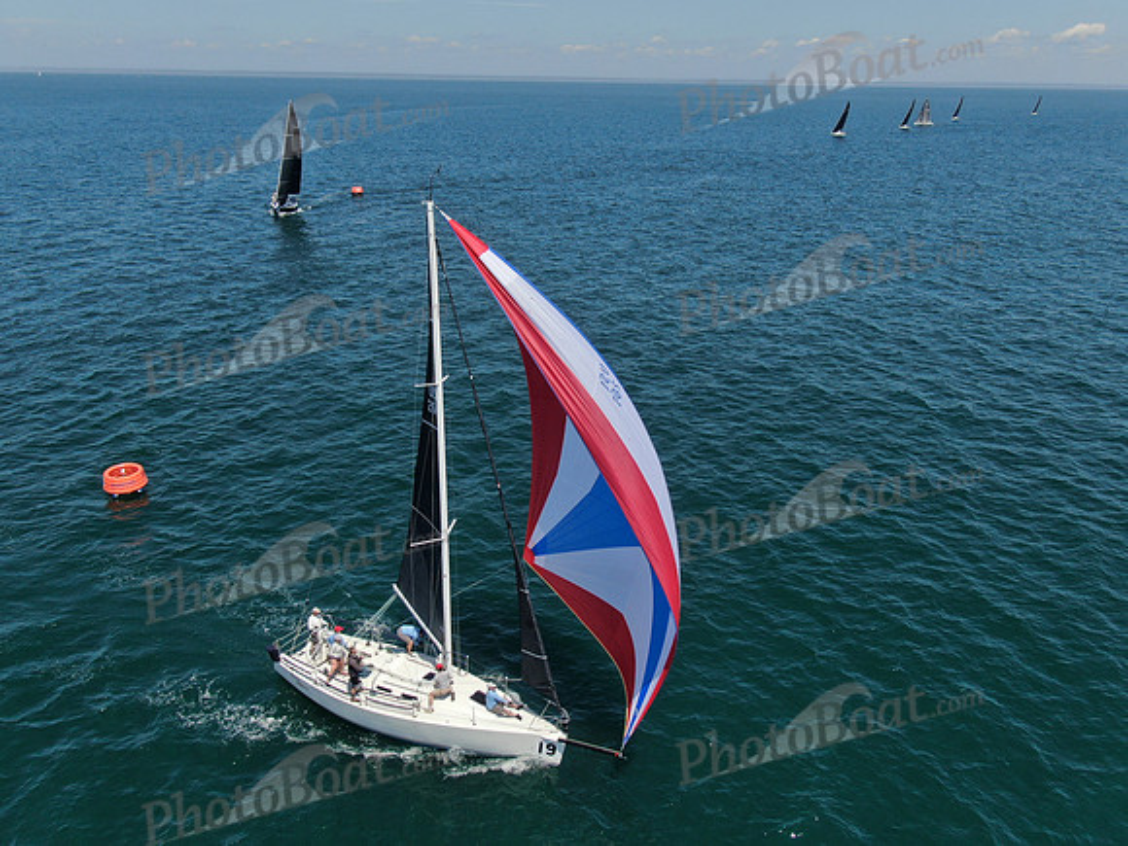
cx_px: 564
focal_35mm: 29
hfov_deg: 61.7
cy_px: 423
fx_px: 945
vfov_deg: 48.2
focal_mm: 5
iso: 100
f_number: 3
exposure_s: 1/1600
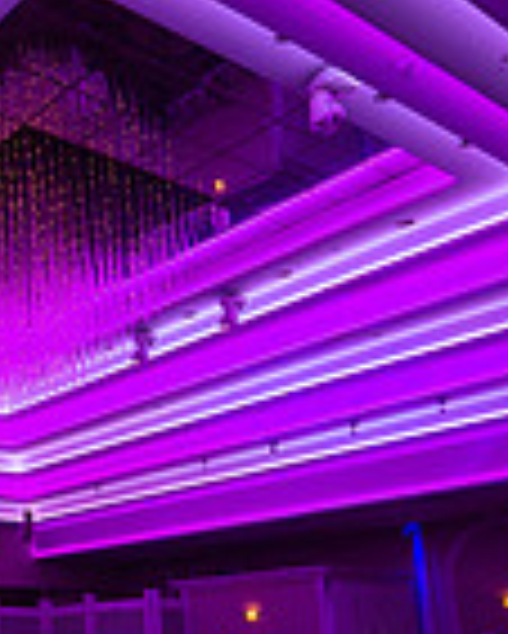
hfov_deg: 28.6
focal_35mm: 48
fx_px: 901
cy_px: 463
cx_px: -47
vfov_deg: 37.9
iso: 1000
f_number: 4
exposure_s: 1/320
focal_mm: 16
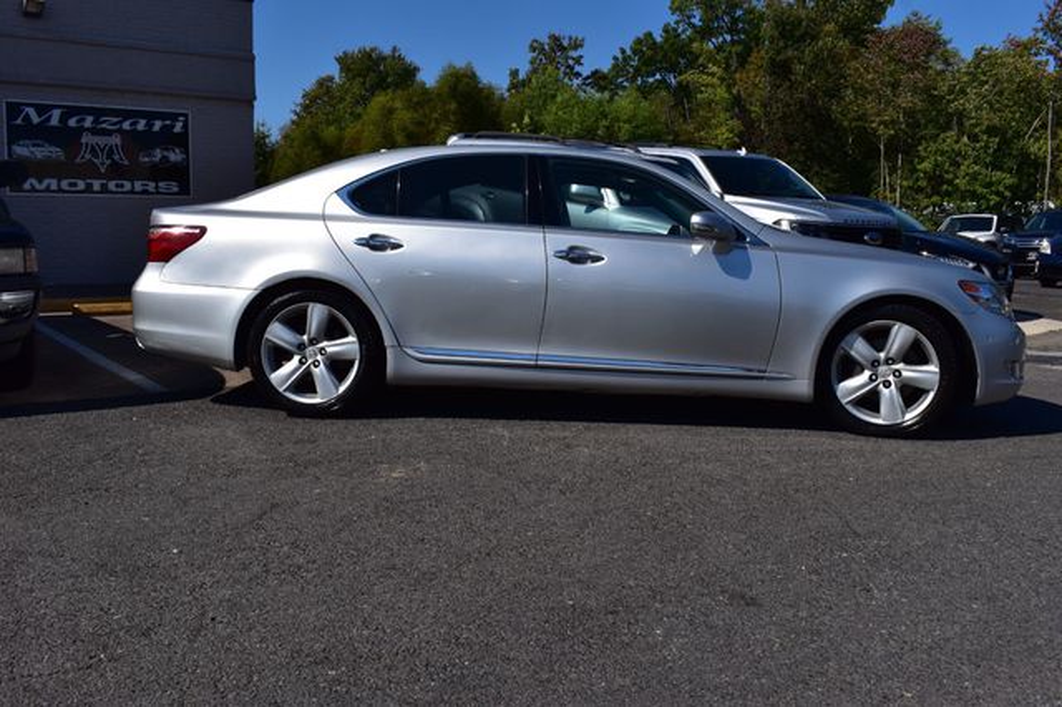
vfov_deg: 39.9
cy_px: 354
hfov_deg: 57.2
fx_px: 973
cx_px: 531
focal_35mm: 33
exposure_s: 1/640
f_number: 11
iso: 200
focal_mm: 22
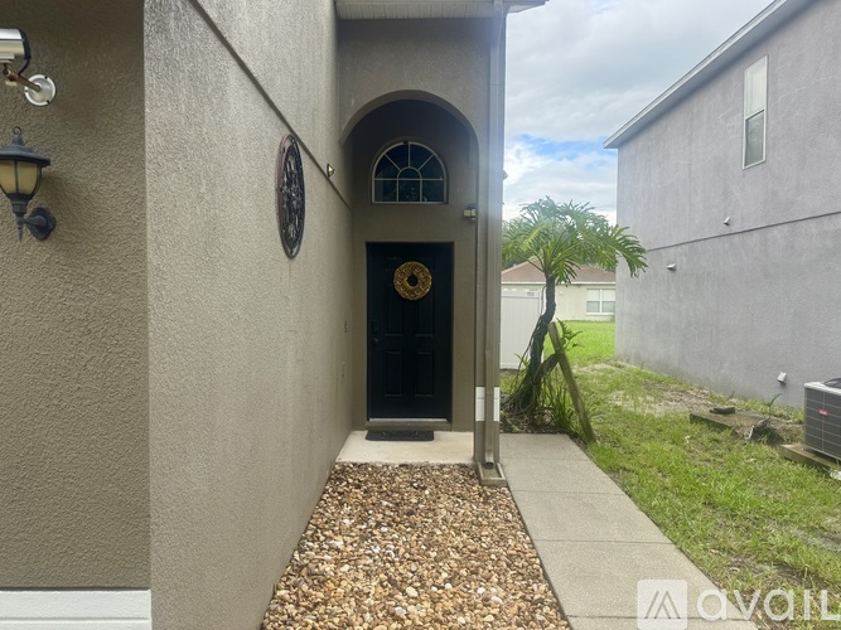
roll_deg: -0.2
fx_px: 583
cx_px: 420
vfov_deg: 56.8
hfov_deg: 71.6
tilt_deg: -1.3
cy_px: 315
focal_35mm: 24
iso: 80
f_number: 1.78
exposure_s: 1/604
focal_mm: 6.76
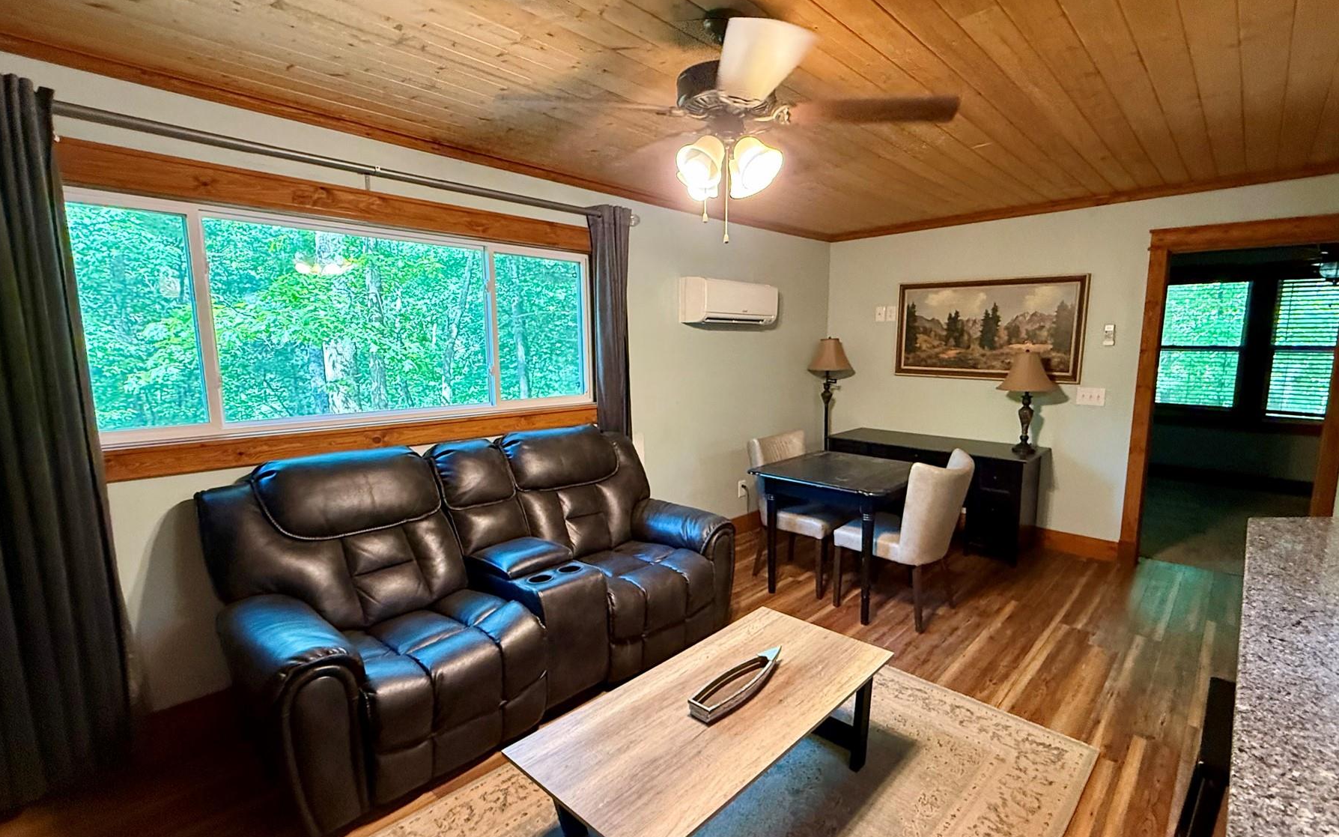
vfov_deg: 68.0
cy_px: 429
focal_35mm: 17
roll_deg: -0.2
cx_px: 729
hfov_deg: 94.1
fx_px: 620
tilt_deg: -7.0
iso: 500
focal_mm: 2.22
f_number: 2.2
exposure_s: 1/60
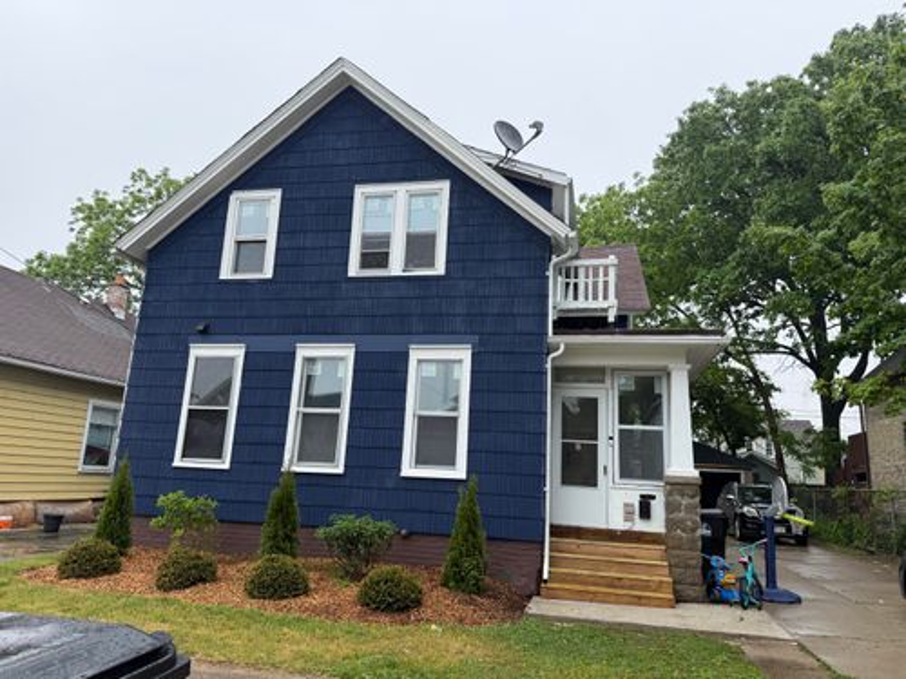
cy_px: 340
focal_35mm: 24
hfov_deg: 71.6
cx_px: 453
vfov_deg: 56.8
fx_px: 628
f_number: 1.78
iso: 100
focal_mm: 6.76
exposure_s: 1/1385
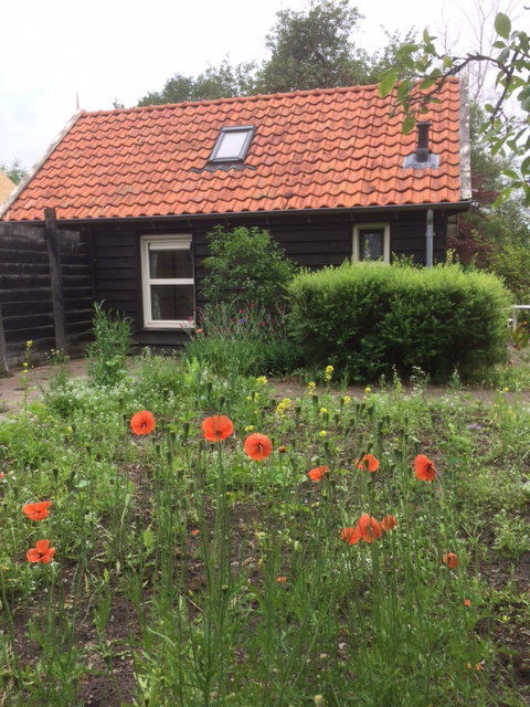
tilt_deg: -6.5
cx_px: 265
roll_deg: +1.8
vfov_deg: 61.7
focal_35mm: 29
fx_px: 592
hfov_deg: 48.2
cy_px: 354
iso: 32
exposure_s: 1/326
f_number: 2.2
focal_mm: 4.15
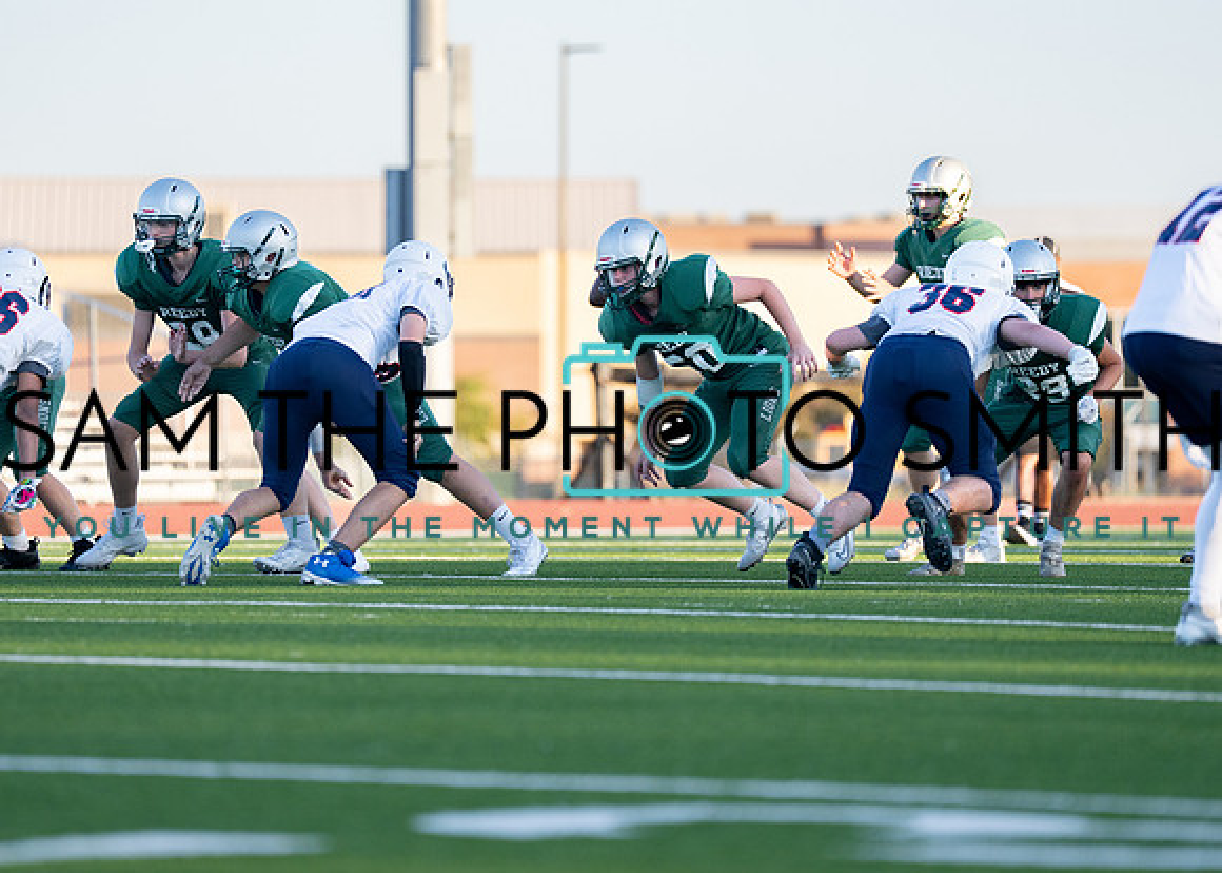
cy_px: 380
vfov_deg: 5.2
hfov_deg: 7.2
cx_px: 611
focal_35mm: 279
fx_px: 9693
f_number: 2.8
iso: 500
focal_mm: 200
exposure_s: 1/2500
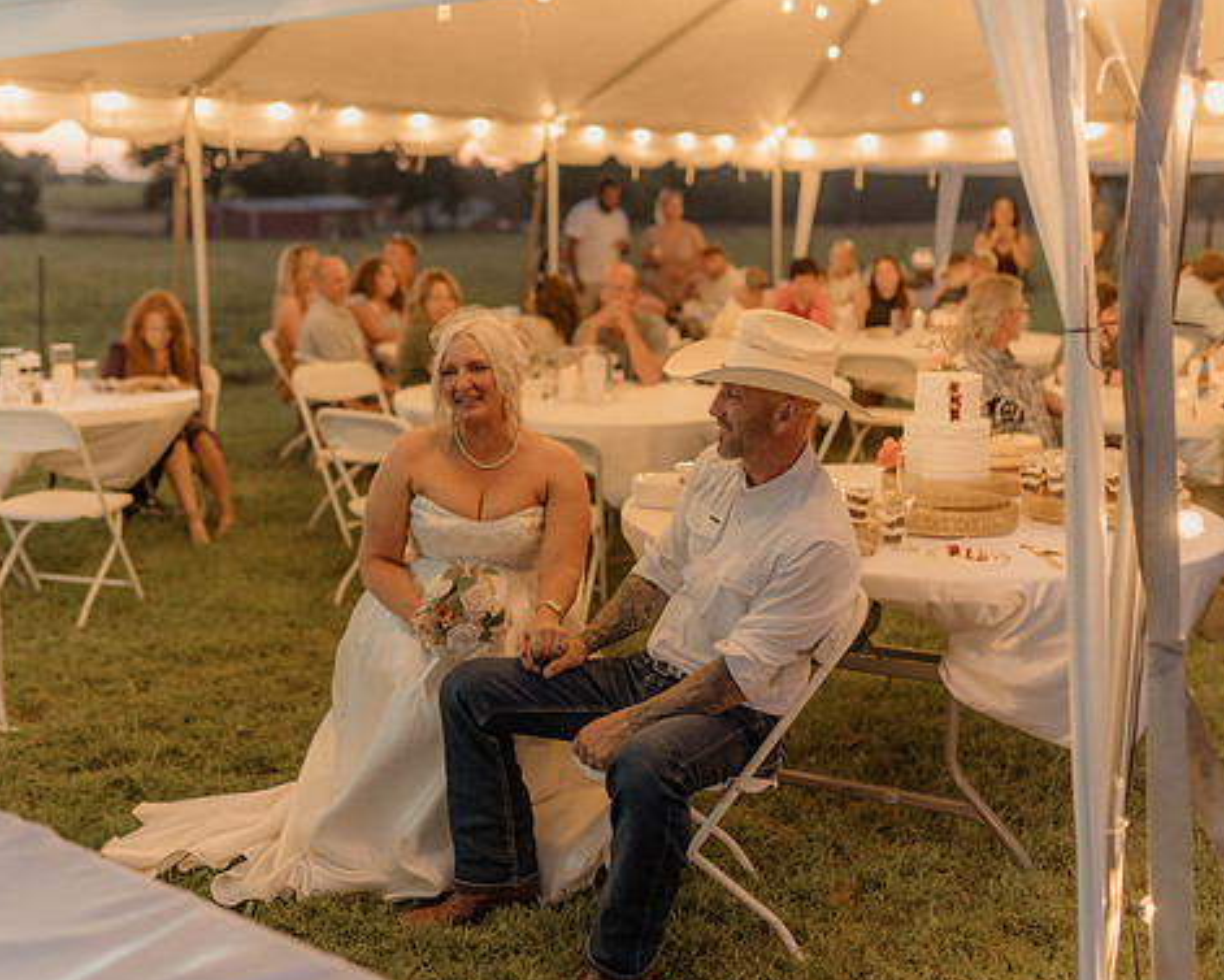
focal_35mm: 42
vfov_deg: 35.7
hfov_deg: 43.8
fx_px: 1522
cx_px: 564
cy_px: 498
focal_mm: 35
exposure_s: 1/125
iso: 1000
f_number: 1.4
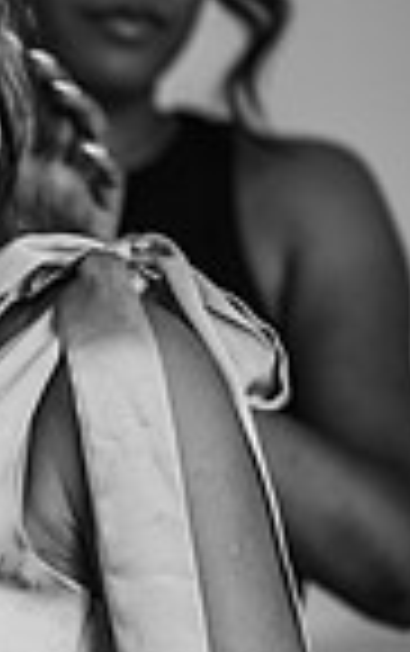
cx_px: -182
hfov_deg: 4.9
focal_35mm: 268
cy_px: 441
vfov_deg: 7.8
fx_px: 4777
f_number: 1.8
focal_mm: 85
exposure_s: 1/200
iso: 450
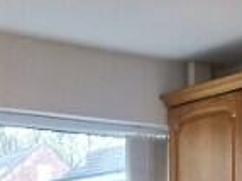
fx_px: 852
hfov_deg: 15.9
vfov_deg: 10.7
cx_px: 235
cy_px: 401
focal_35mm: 122
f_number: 2.2
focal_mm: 2.26
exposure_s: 1/50
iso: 250
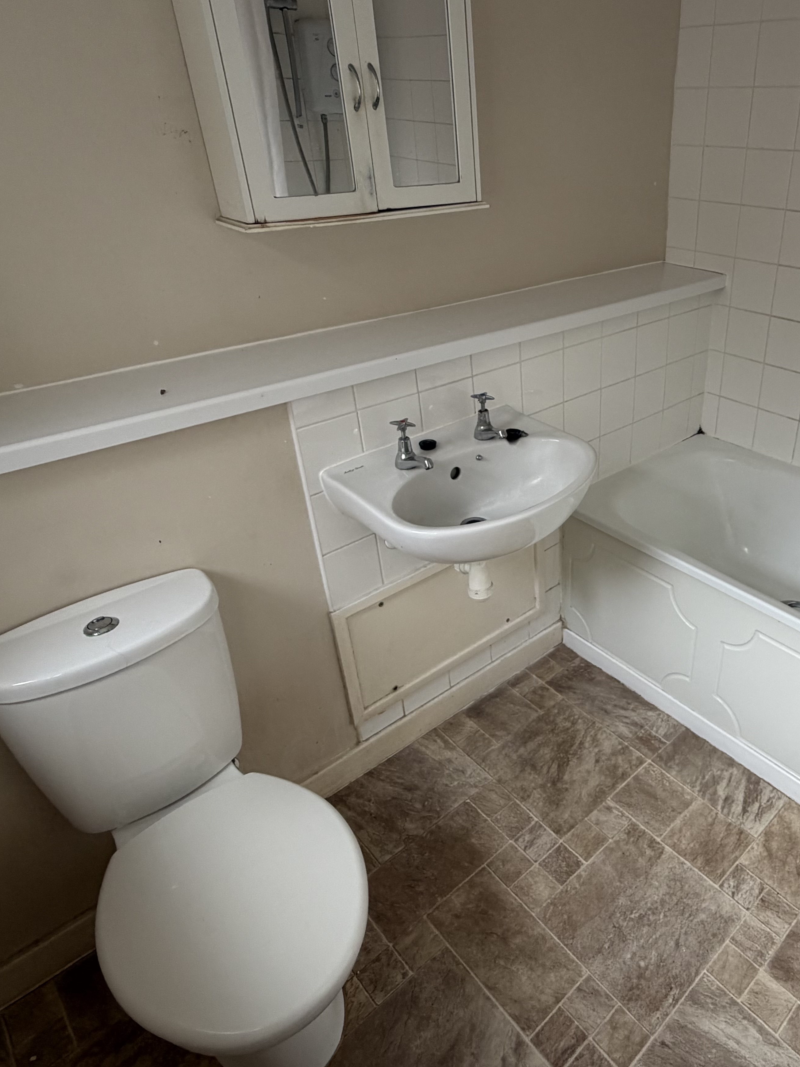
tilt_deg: -28.7
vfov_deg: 73.9
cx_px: 595
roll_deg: -0.7
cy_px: 509
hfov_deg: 56.1
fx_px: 709
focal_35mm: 23
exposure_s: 1/121
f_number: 2.2
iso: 160
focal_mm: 2.22
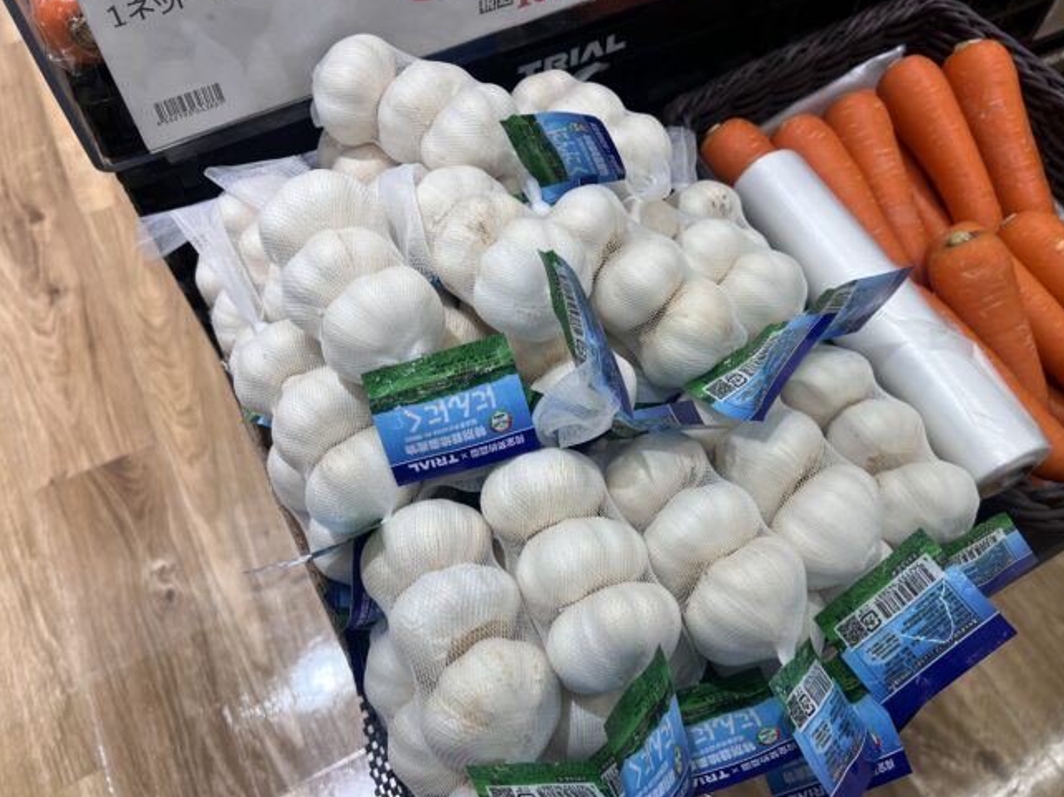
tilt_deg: -59.4
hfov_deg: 65.3
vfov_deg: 51.3
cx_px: 551
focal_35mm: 27
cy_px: 391
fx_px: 830
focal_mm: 5.7
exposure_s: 1/308
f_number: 1.5
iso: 50
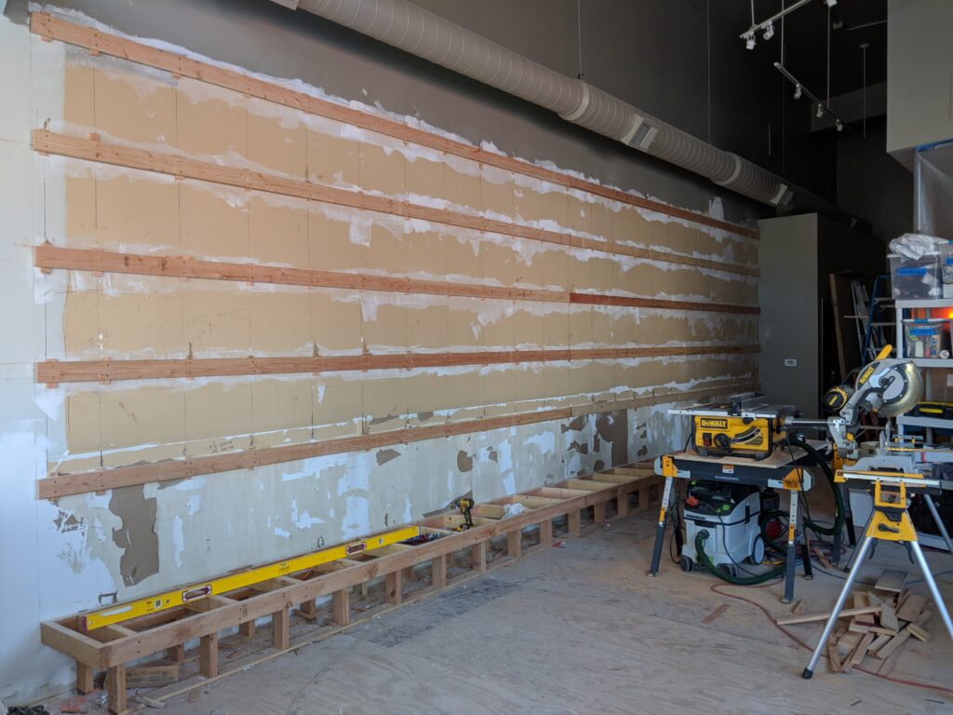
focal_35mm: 27
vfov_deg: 51.4
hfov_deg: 65.3
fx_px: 743
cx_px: 476
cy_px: 358
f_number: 1.8
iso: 191
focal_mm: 4.44
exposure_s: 1/120
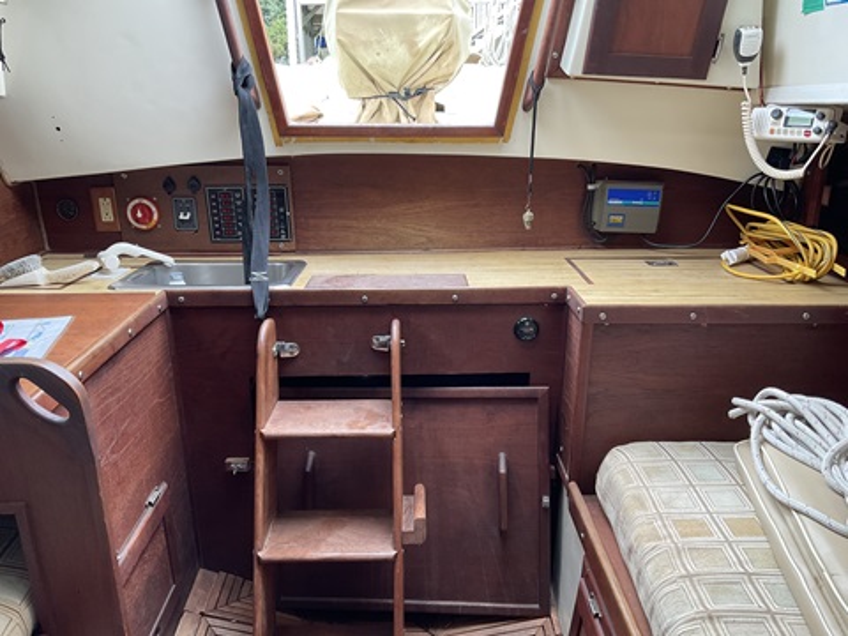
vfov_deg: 48.2
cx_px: 424
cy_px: 318
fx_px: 710
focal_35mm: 29
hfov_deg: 61.7
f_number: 1.8
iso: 64
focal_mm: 3
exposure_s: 1/120
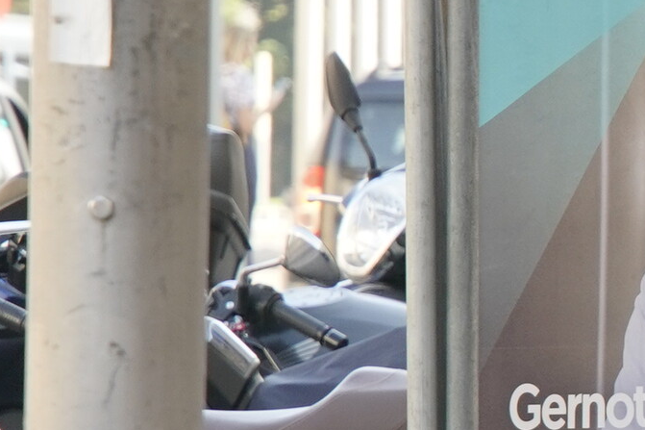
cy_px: 363
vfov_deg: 1.7
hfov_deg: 2.6
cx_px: 1455
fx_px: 14311
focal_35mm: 799
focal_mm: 134
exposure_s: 1/100
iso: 500
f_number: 8
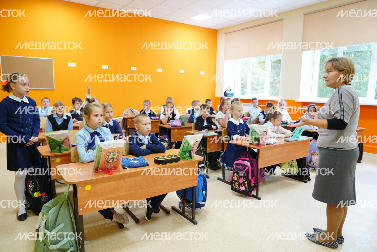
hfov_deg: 73.7
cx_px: 188
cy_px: 126
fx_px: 252
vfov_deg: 53.2
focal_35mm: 24
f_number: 5.6
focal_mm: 24
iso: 1600
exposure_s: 1/60
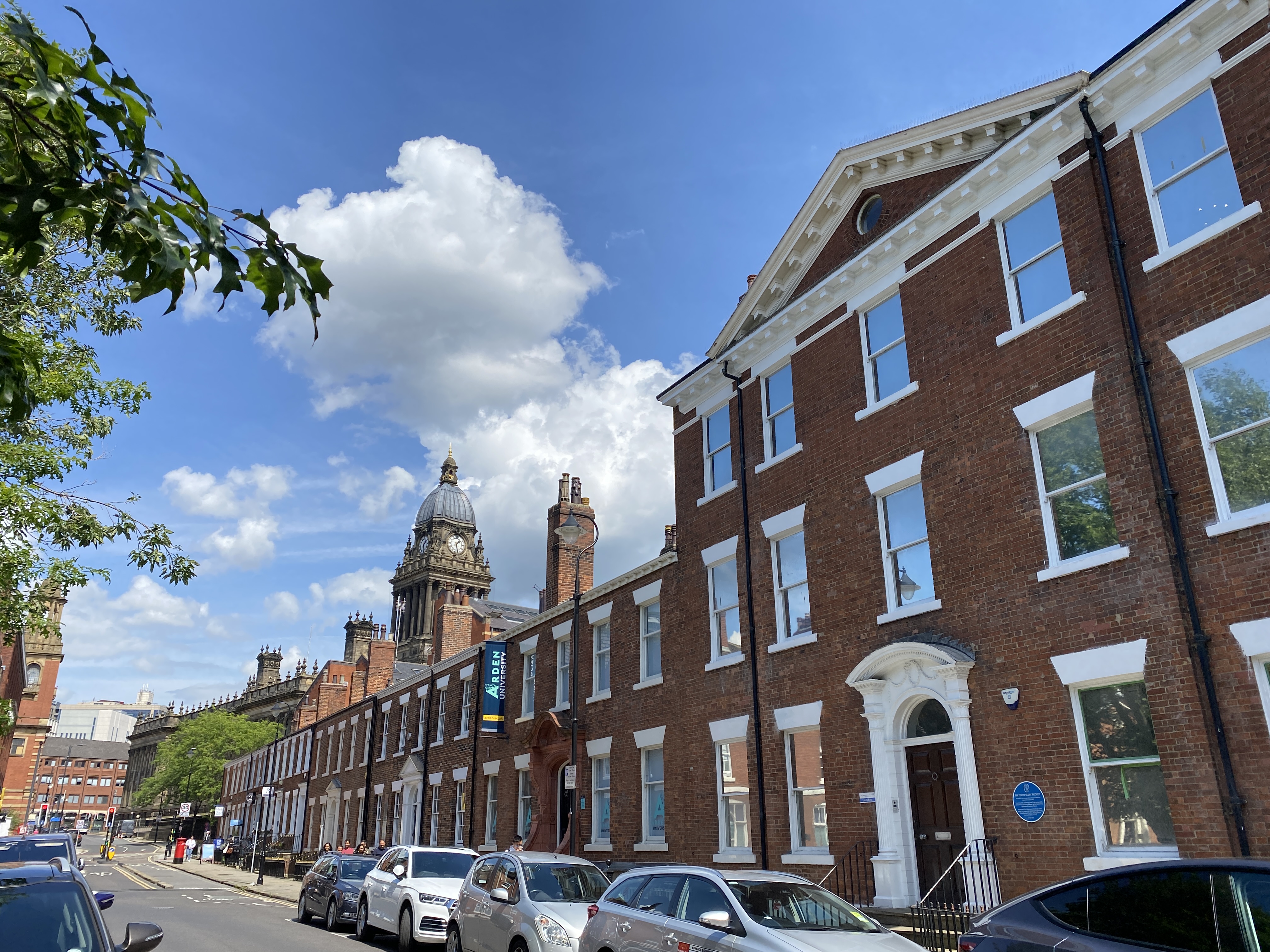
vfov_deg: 53.1
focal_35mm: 26
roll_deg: +0.1
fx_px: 954
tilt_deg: +20.4
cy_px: 476
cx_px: 635
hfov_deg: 67.3
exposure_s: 1/2315
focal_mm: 4.25
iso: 32
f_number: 1.8
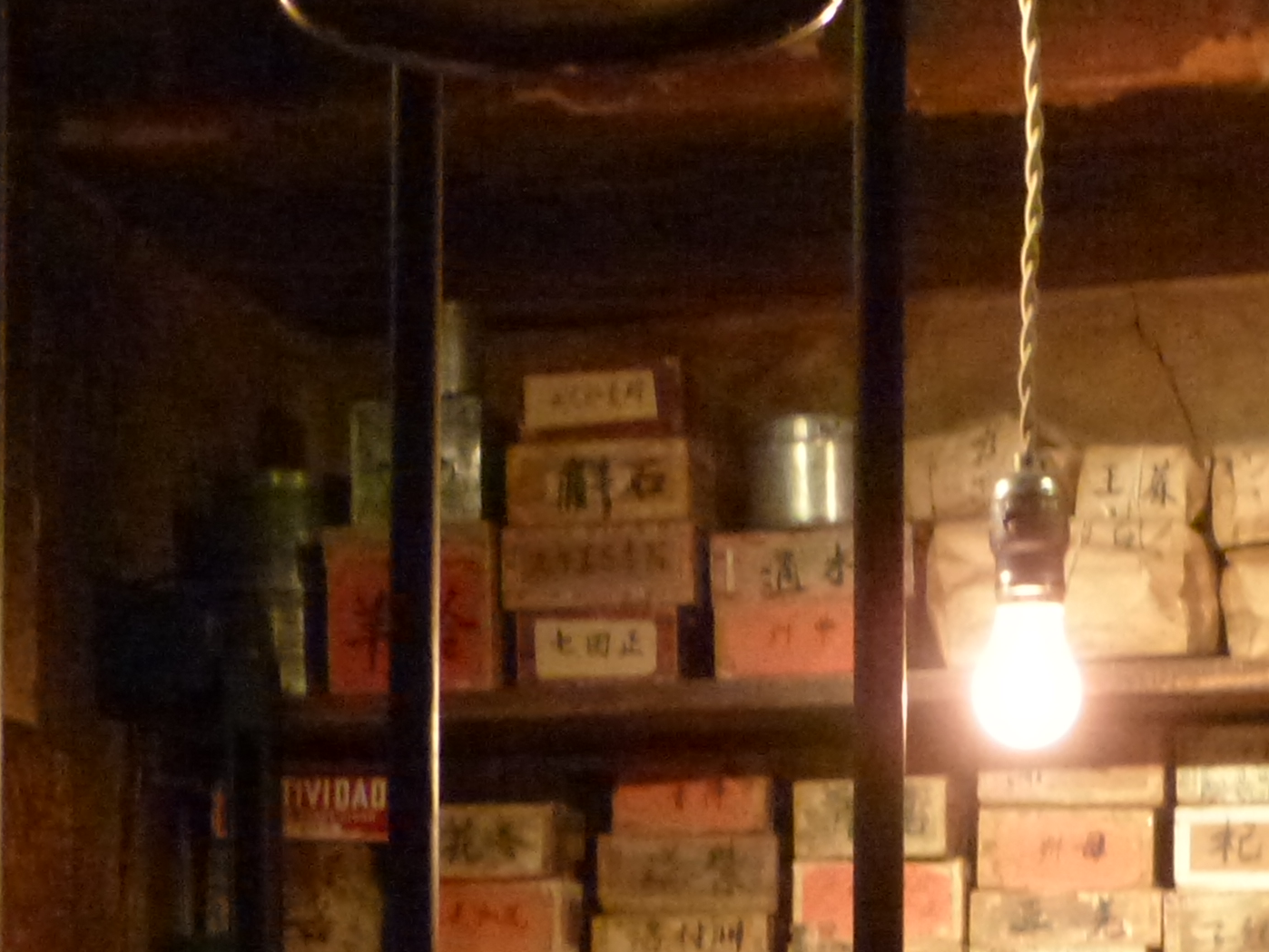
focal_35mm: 103
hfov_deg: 18.8
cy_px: 1273
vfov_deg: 13.8
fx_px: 3777
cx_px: 1107
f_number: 3.1
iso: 800
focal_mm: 6.3
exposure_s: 1/10
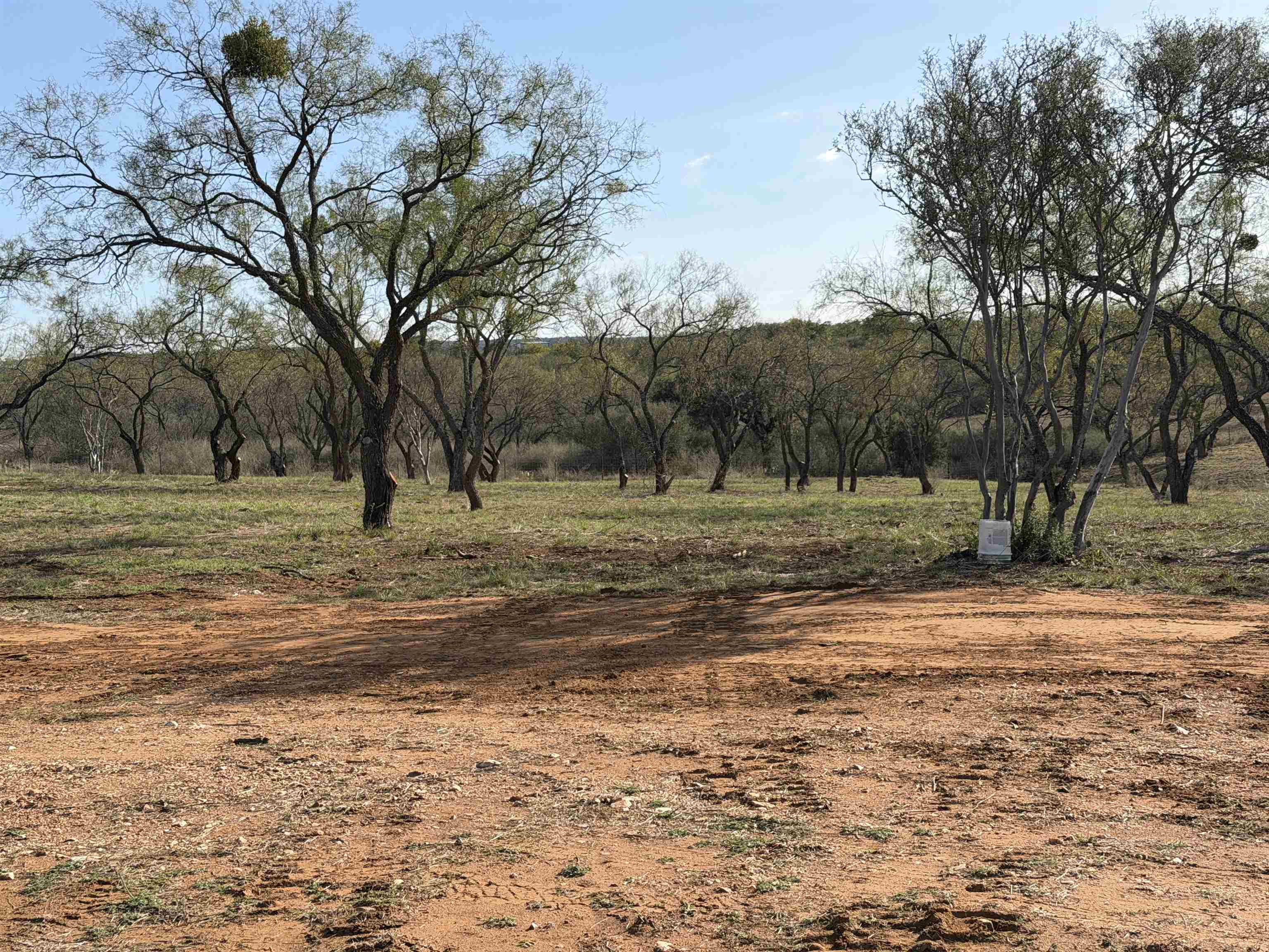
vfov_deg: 30.3
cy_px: 476
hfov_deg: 39.7
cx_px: 634
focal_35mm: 48
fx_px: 1760
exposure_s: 1/5587
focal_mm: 6.76
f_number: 1.78
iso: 100
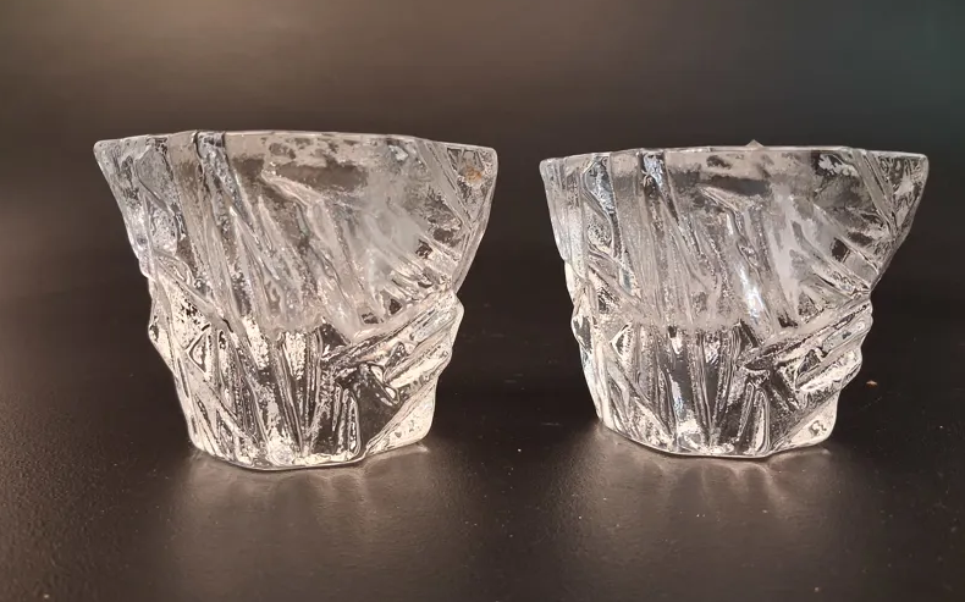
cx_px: 481
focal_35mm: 29
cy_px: 319
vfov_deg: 43.1
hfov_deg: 64.7
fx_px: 762
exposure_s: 1/50
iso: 400
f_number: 1.8
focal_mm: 4
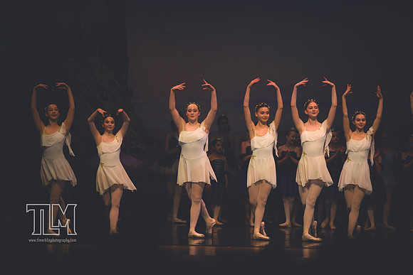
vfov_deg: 6.9
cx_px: 206
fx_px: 2295
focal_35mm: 200
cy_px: 138
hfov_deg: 10.3
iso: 360
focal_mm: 200
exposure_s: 1/500
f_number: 2.8
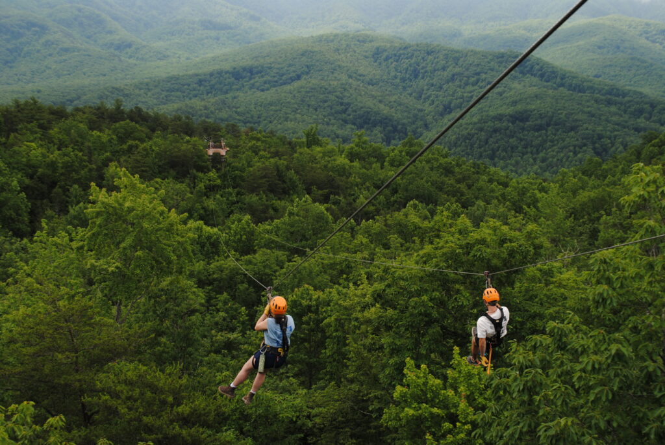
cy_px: 222
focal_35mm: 39
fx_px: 721
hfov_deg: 49.5
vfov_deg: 34.3
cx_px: 332
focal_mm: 26
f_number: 5.6
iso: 160
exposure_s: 1/250
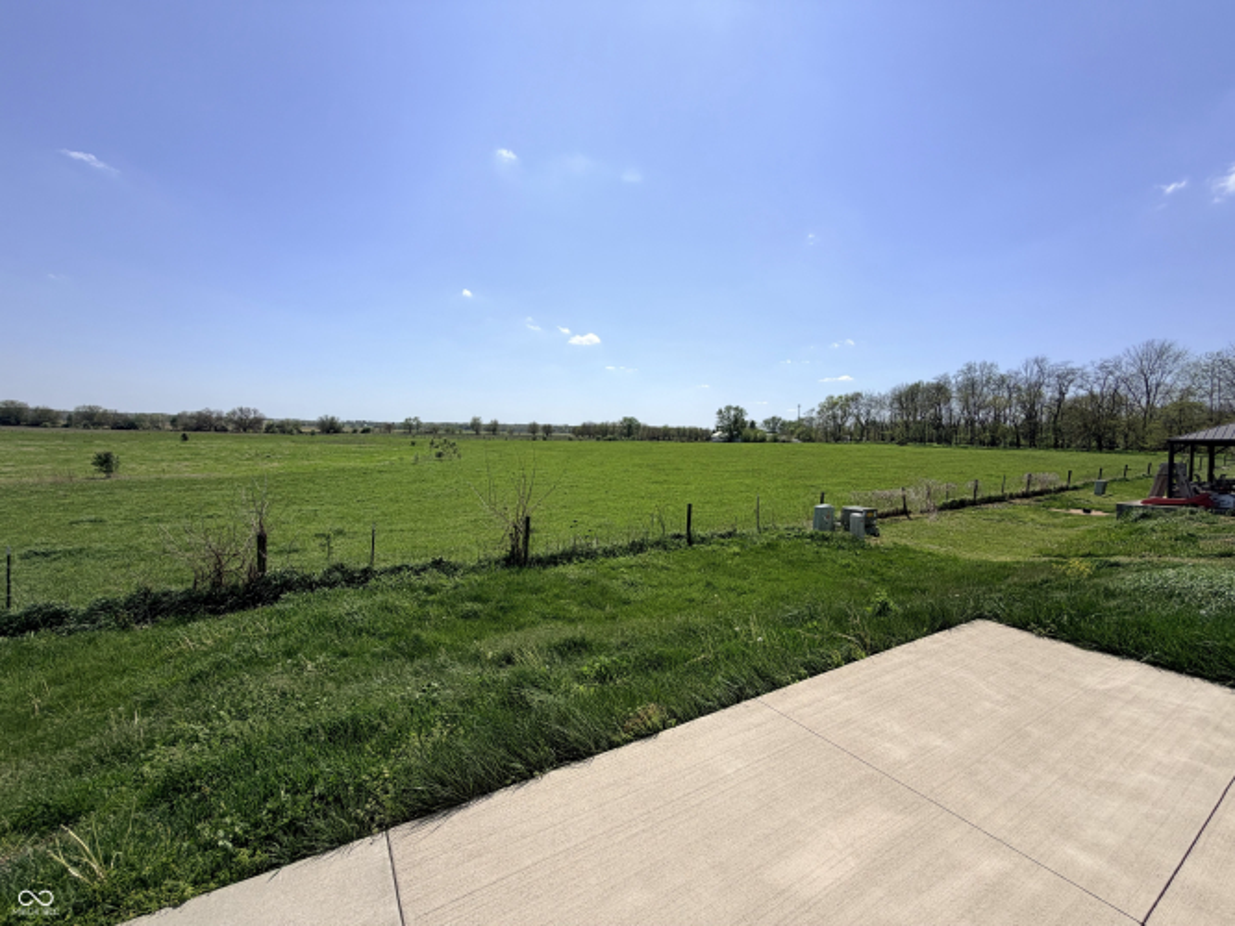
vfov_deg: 85.7
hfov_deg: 102.1
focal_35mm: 14
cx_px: 618
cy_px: 463
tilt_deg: -3.6
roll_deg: -0.9
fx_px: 499
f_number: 2.2
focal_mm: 2.22
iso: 20
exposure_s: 1/1464
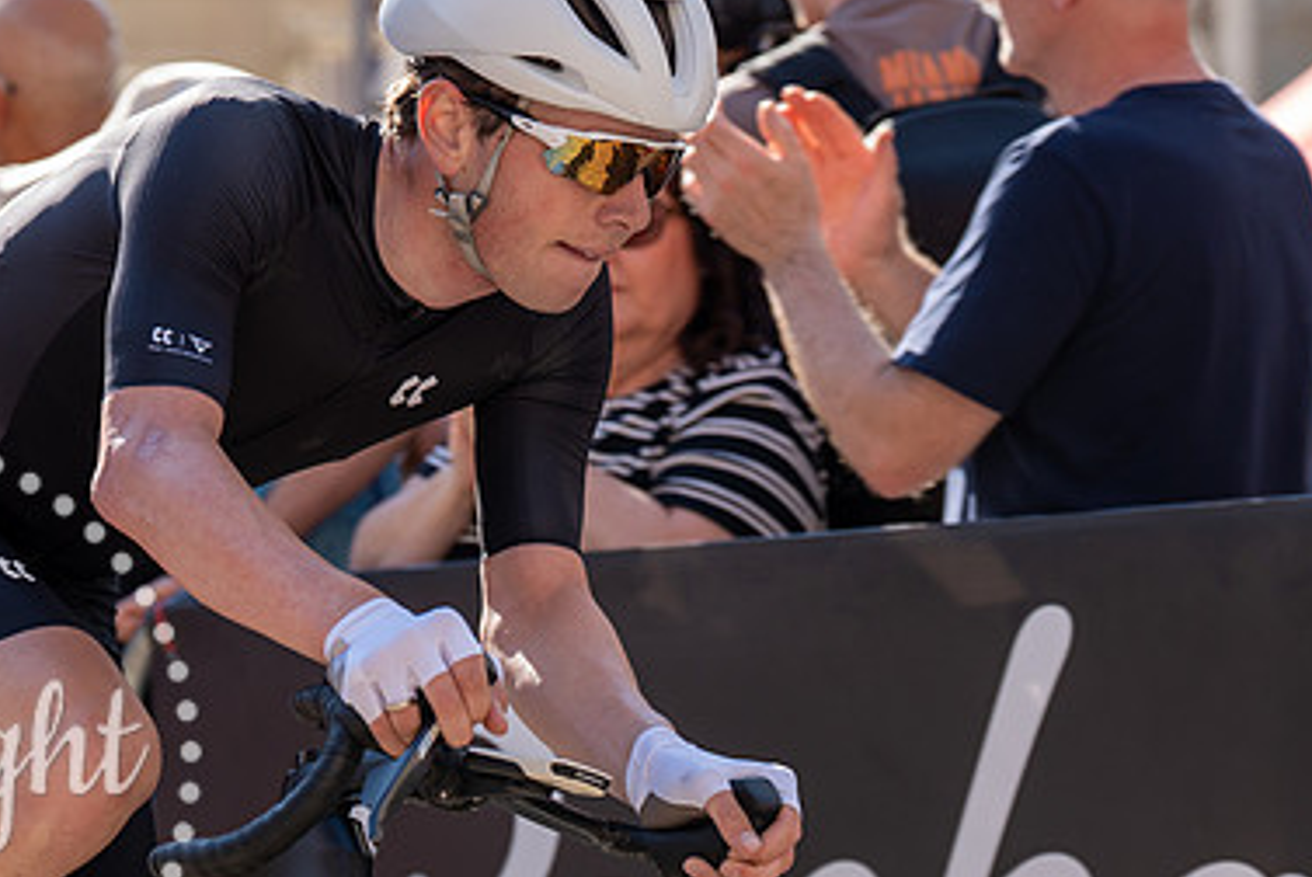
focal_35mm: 211
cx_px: 609
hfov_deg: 9.7
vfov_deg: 6.5
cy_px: 450
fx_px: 7695
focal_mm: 115
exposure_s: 1/1000
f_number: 3.5
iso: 250
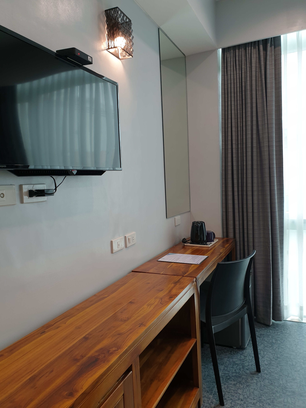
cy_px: 204
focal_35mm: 26
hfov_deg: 53.1
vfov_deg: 67.3
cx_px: 153
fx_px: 306
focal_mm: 4.3
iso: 80
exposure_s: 1/50
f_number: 2.4
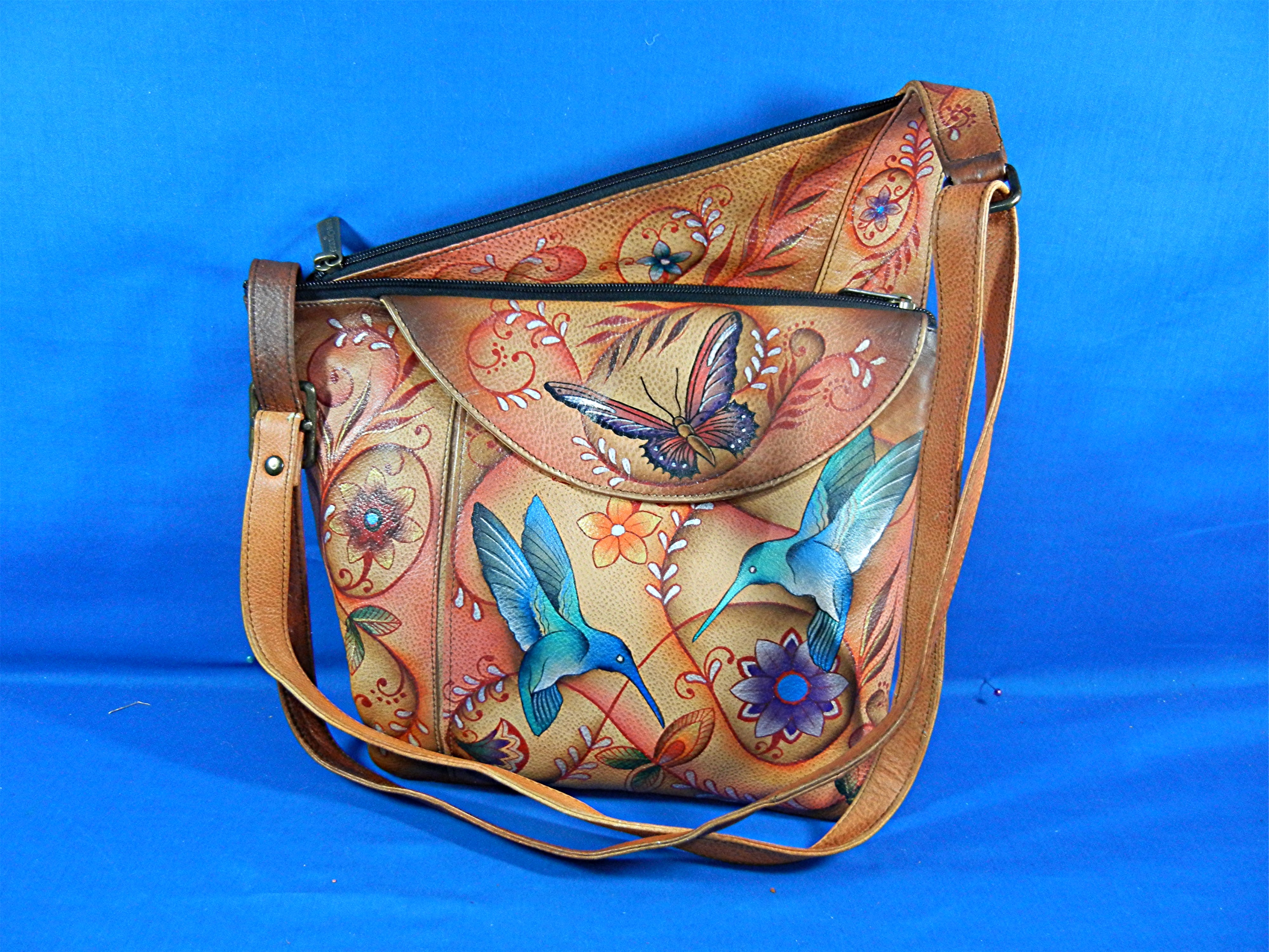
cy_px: 476
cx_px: 634
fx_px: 1246
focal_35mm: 34
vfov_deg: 41.8
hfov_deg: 54.0
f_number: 3.6
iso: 411
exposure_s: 1/30
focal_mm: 6.2
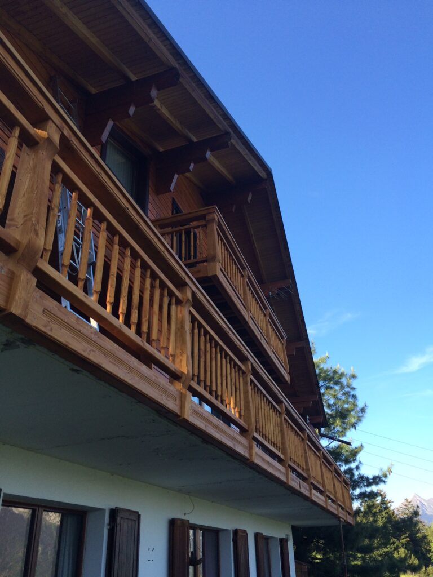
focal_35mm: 29
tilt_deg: +27.7
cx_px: 216
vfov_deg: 61.7
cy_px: 288
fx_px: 484
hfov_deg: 48.2
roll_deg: +2.3
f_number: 2.2
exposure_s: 1/540
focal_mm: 4.15
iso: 32
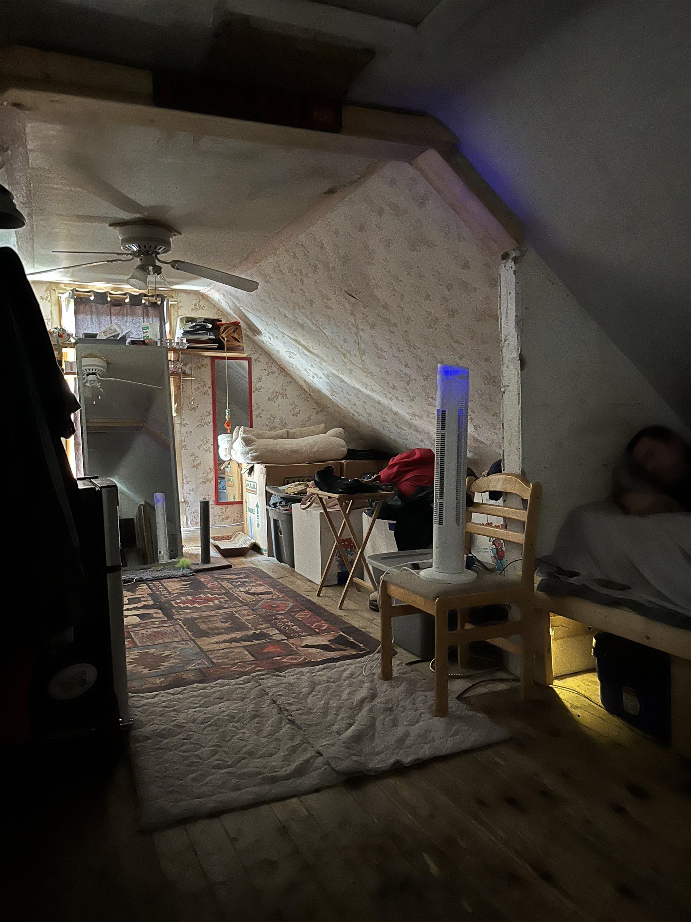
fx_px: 692
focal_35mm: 26
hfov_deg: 53.1
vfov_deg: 67.3
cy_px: 461
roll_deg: +1.5
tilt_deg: -3.8
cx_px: 346
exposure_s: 1/9
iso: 640
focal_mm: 5.1
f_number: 1.6
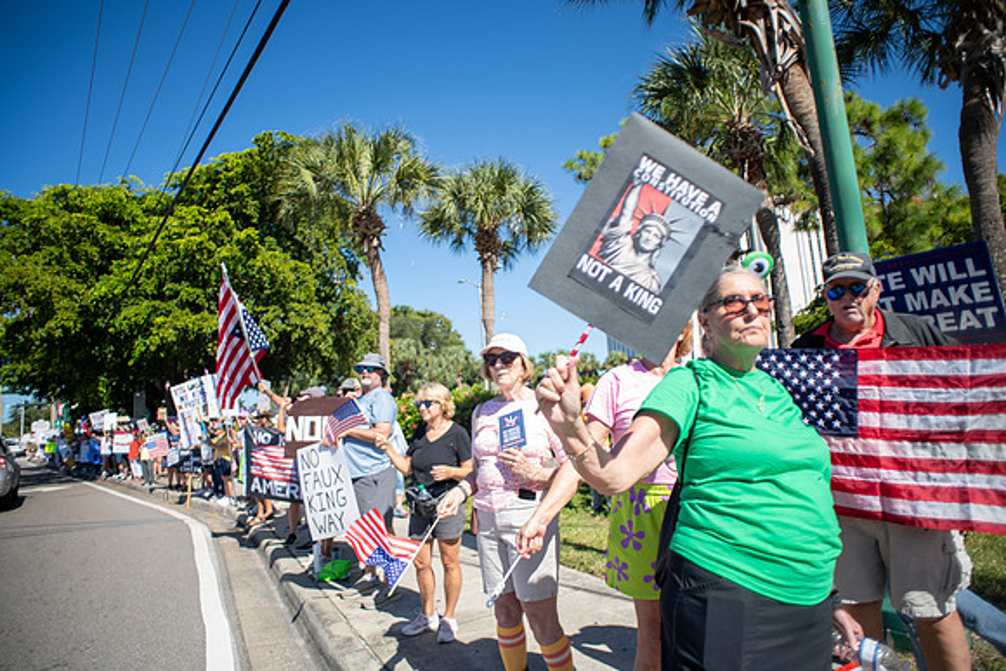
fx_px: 559
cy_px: 336
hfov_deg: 84.0
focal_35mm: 20
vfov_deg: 62.0
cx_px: 503
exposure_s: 1/640
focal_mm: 20
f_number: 5.6
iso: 64
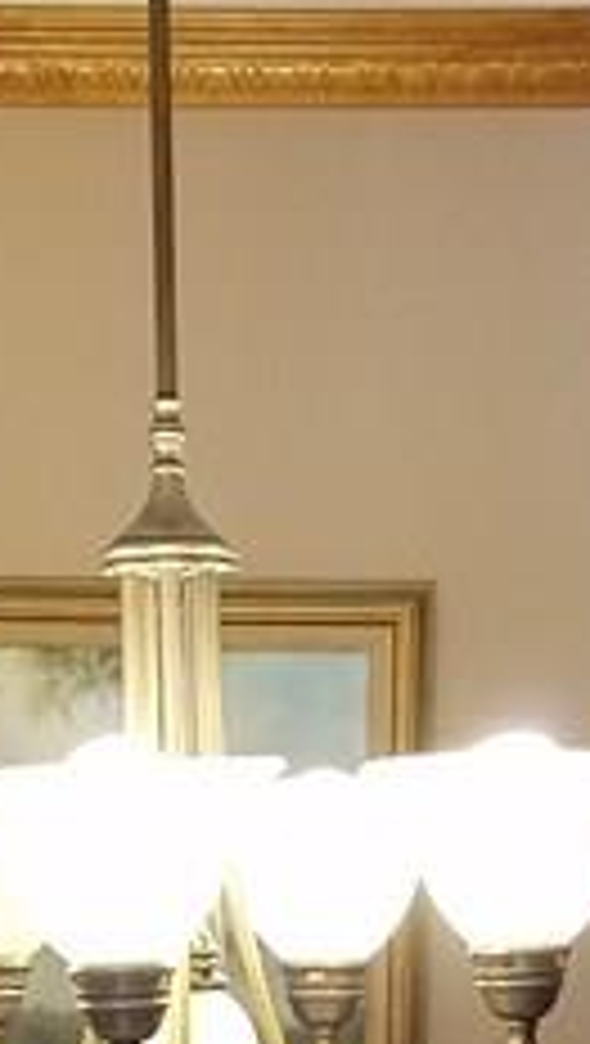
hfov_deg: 9.7
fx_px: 3466
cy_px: 1400
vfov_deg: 16.1
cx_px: 293
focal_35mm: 125
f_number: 1.7
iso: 160
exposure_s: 1/30
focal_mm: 4.2
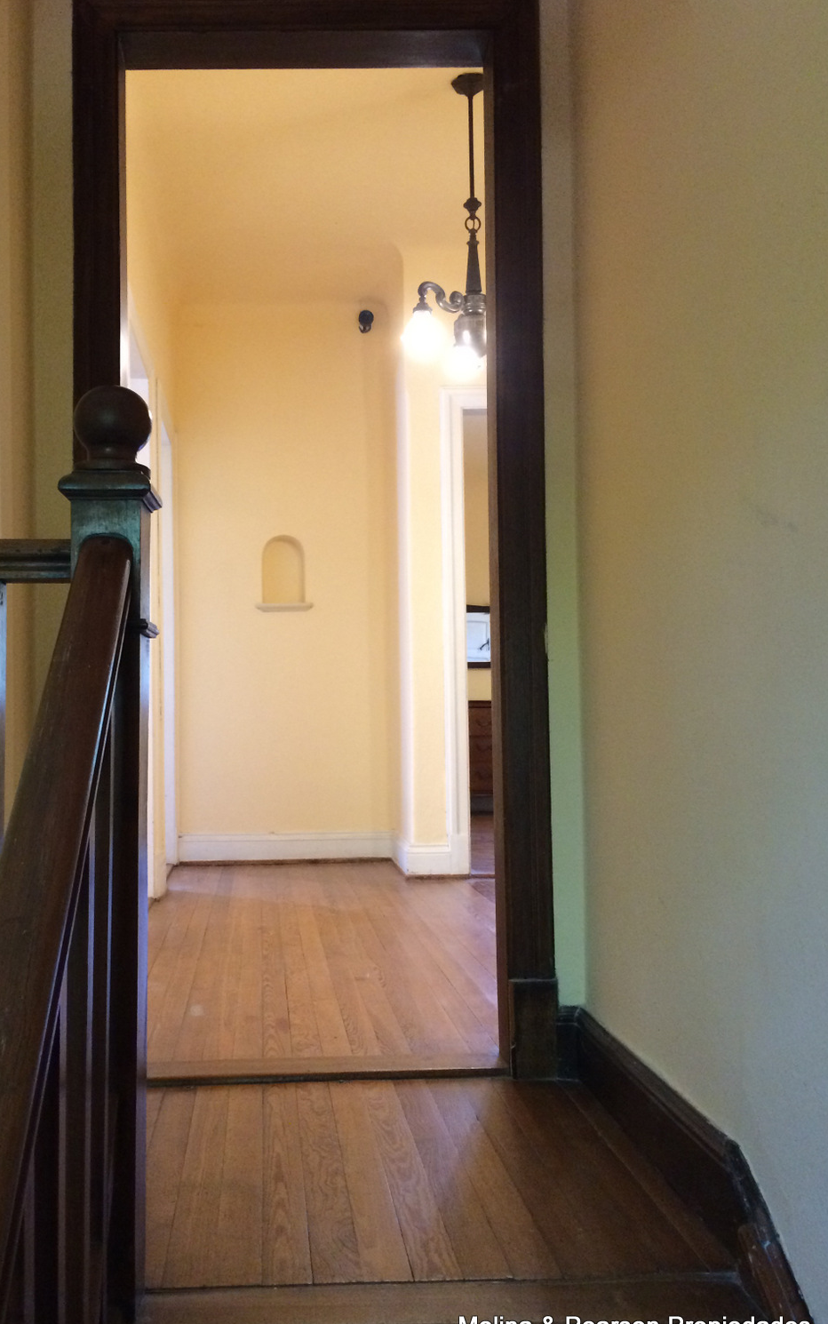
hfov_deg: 38.1
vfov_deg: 58.1
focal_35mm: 33
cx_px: 310
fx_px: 1191
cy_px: 659
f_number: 2.2
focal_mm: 4.15
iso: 320
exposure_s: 1/33
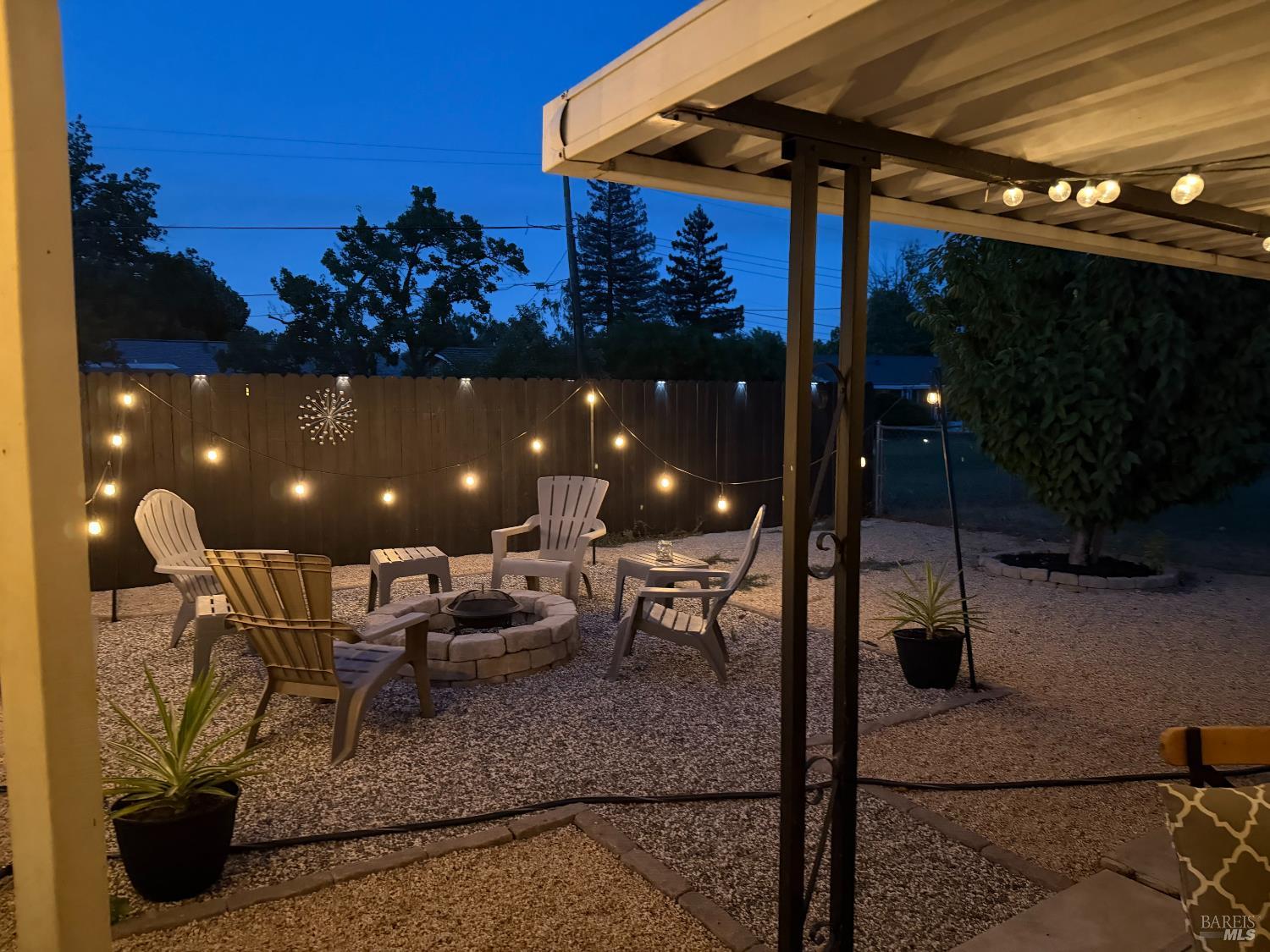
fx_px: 881
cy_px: 476
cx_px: 635
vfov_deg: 56.8
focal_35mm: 24
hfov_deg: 71.6
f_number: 1.78
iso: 1600
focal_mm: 6.76
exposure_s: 1/30
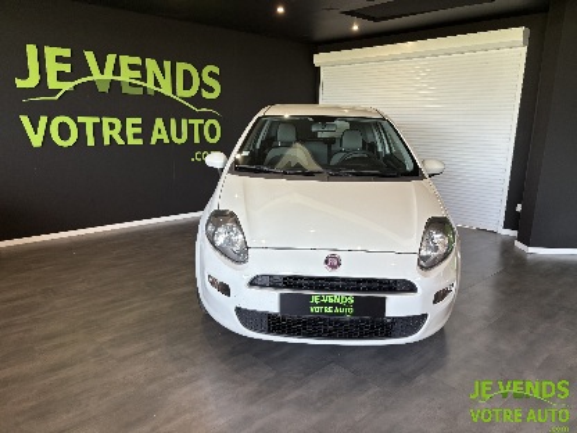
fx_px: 433
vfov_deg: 53.1
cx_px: 288
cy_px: 216
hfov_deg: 67.3
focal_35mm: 26
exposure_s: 1/50
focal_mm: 5.96
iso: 100
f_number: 1.6
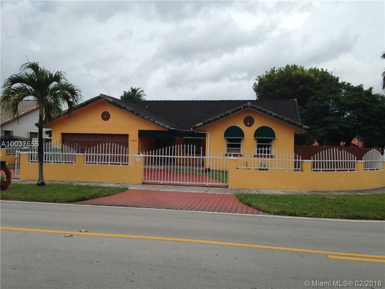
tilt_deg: -0.9
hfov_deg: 55.4
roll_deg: -1.4
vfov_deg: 42.9
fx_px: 367
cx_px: 192
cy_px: 144
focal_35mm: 33
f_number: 2.4
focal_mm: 4.12
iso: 50
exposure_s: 1/1506
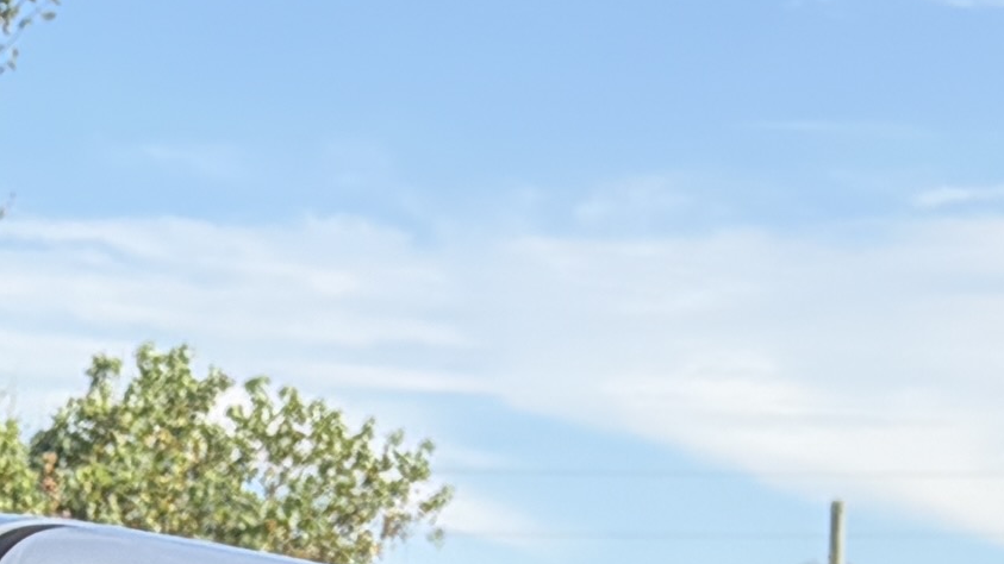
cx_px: -717
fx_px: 5111
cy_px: 2117
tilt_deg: -12.3
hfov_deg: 10.6
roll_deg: -1.8
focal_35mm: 192
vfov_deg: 5.6
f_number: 1.6
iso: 50
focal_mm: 5.96
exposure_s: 1/973
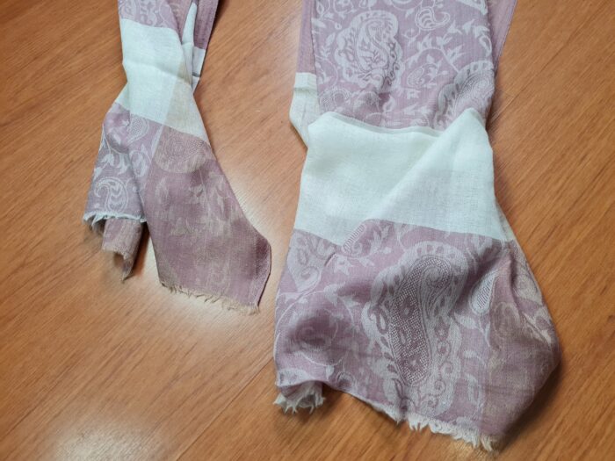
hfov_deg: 67.3
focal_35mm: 26
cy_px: 230
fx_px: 462
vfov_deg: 53.1
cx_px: 308
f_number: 1.8
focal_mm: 5.4
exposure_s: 1/120
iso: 250
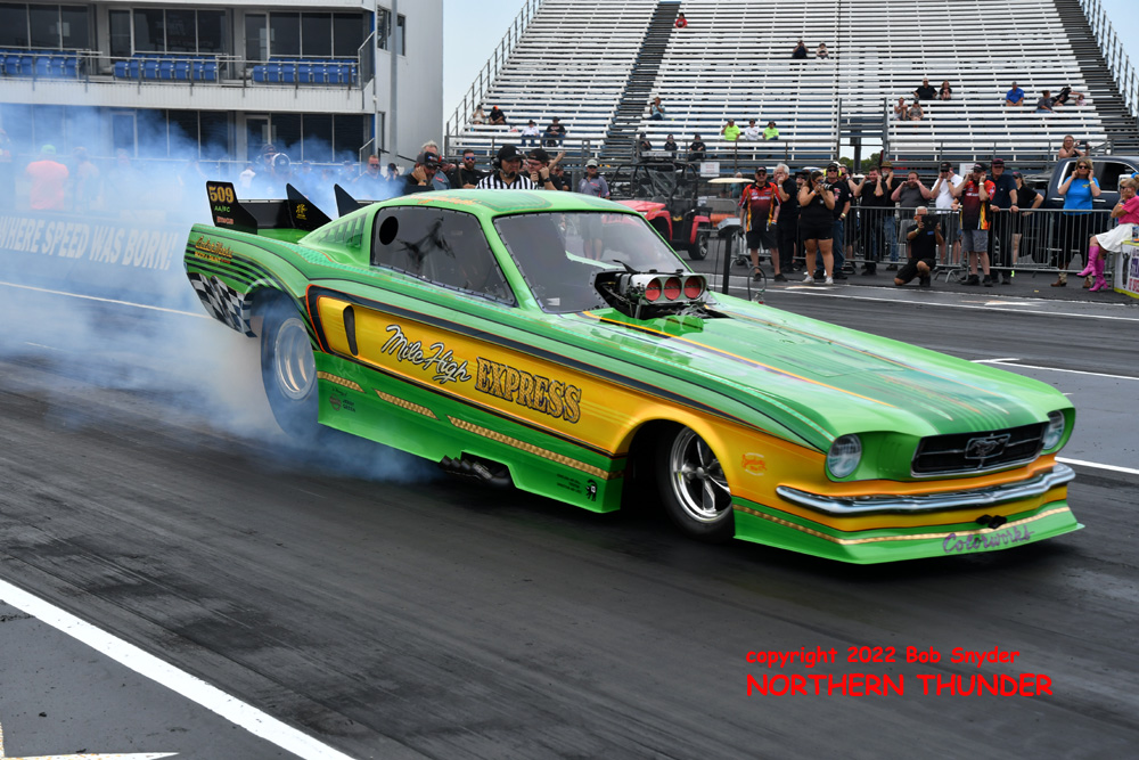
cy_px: 380
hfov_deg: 35.0
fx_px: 1804
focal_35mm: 57
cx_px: 570
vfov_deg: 23.8
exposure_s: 1/1000
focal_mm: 38
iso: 160
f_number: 5.6
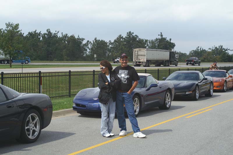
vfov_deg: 18.2
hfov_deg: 27.0
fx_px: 485
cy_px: 78
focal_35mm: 75
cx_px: 116
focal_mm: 50
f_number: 6.7
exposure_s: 1/350
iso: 100
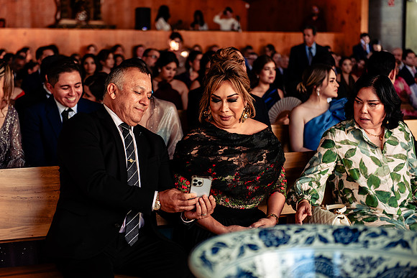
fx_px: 835
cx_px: 208
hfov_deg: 28.0
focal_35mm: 72
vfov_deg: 18.9
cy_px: 139
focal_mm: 70
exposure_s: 1/400
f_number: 3.2
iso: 500
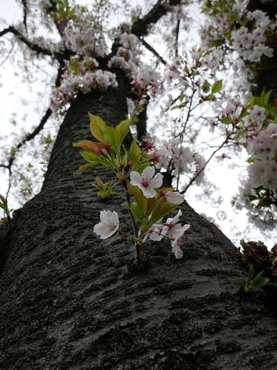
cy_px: 185
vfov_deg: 52.6
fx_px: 374
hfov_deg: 40.7
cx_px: 140
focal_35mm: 35
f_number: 7.1
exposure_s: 1/400
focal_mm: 17
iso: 200
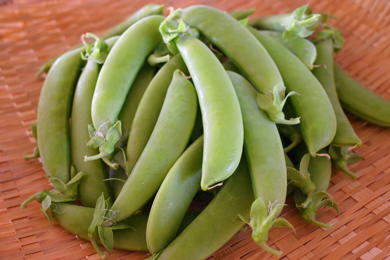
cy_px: 130
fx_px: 431
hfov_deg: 48.7
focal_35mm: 40
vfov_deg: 33.6
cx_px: 195
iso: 1600
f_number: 4.5
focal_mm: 26.5
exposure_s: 1/40
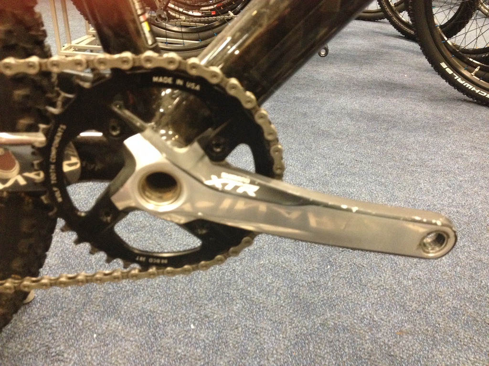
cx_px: 244
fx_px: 494
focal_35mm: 35
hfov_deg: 52.6
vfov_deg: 40.7
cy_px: 183
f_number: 2.4
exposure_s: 1/15
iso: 400
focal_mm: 4.28
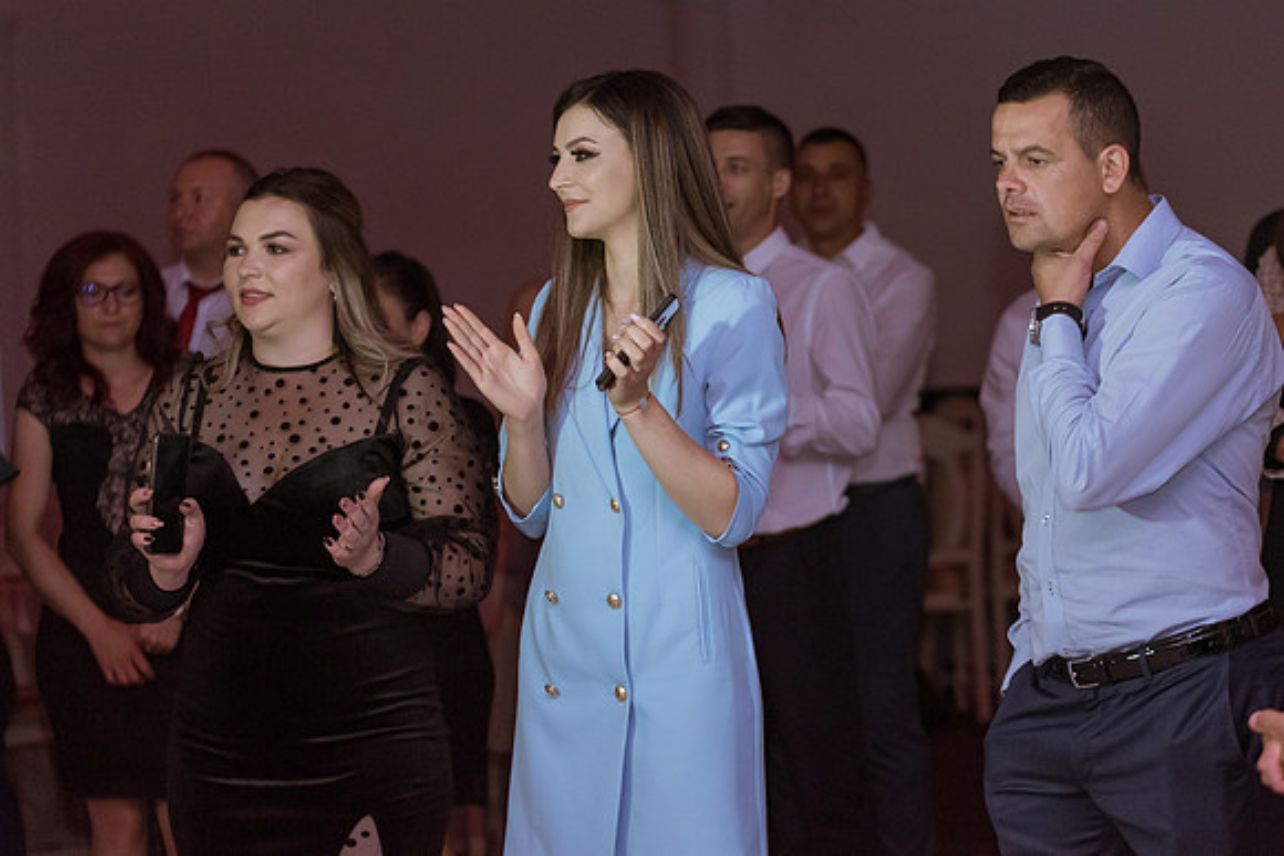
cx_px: 702
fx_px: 4123
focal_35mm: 116
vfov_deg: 11.9
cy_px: 313
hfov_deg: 17.7
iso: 2500
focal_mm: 90
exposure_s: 1/250
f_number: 3.2
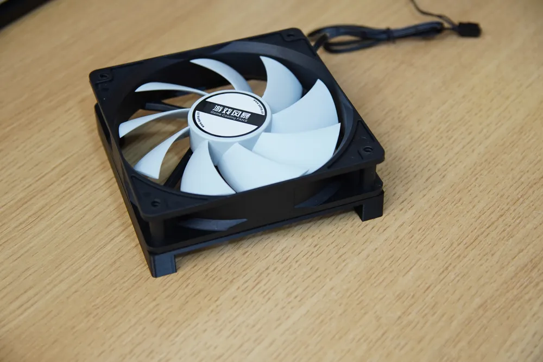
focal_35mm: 75
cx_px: 272
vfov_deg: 18.1
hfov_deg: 26.8
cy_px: 181
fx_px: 1138
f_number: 4
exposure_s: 1/80
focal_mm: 50.3
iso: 640
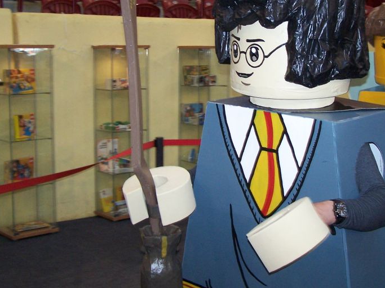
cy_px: 90
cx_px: 229
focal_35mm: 57
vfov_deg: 25.5
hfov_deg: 33.7
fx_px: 634
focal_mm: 6.3
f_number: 2.8
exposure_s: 1/60
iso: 140
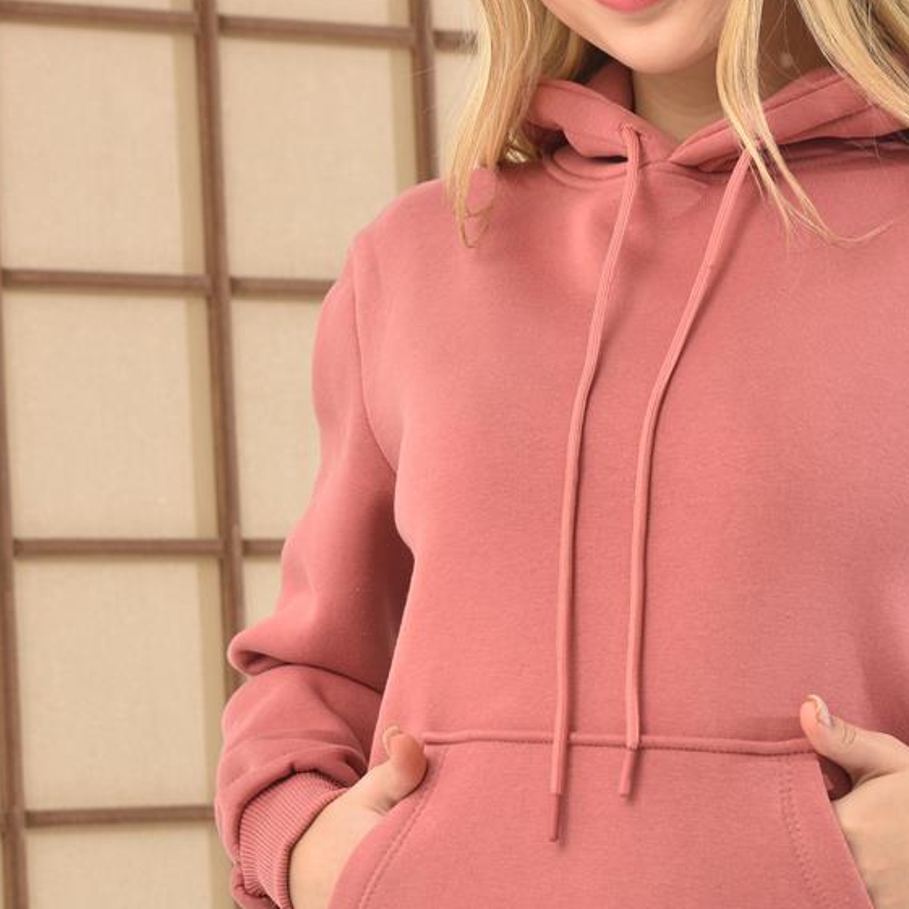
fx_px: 4724
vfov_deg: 11.0
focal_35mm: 159
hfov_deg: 11.0
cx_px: 666
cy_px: 632
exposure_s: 1/160
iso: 100
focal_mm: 70
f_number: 8
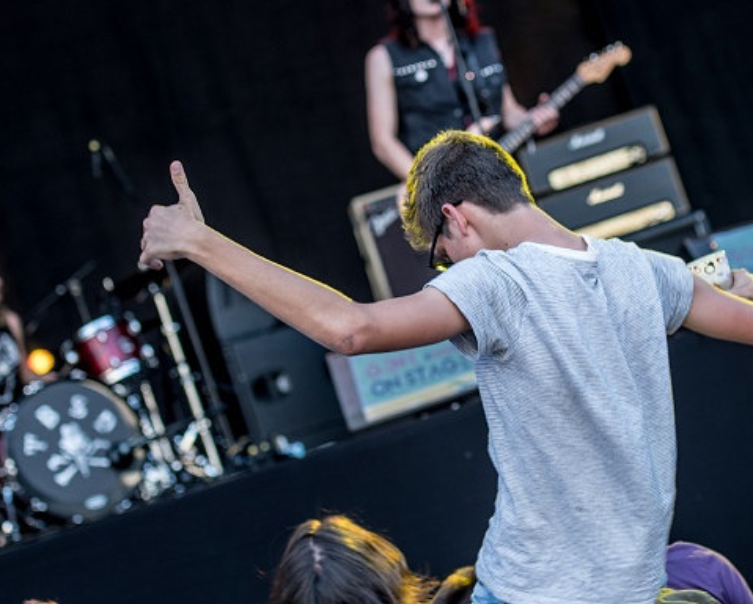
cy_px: 308
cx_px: 494
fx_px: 3301
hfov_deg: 13.0
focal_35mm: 148
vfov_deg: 10.4
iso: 100
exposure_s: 1/100
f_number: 2.8
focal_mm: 70
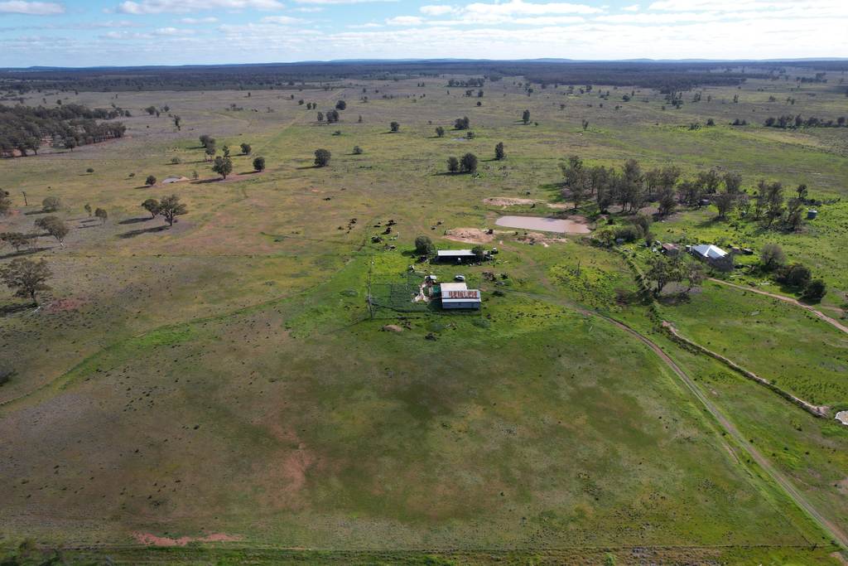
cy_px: 283
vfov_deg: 57.2
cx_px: 424
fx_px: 518
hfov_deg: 78.6
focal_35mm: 22
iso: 100
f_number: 2.8
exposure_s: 1/1500
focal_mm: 8.38
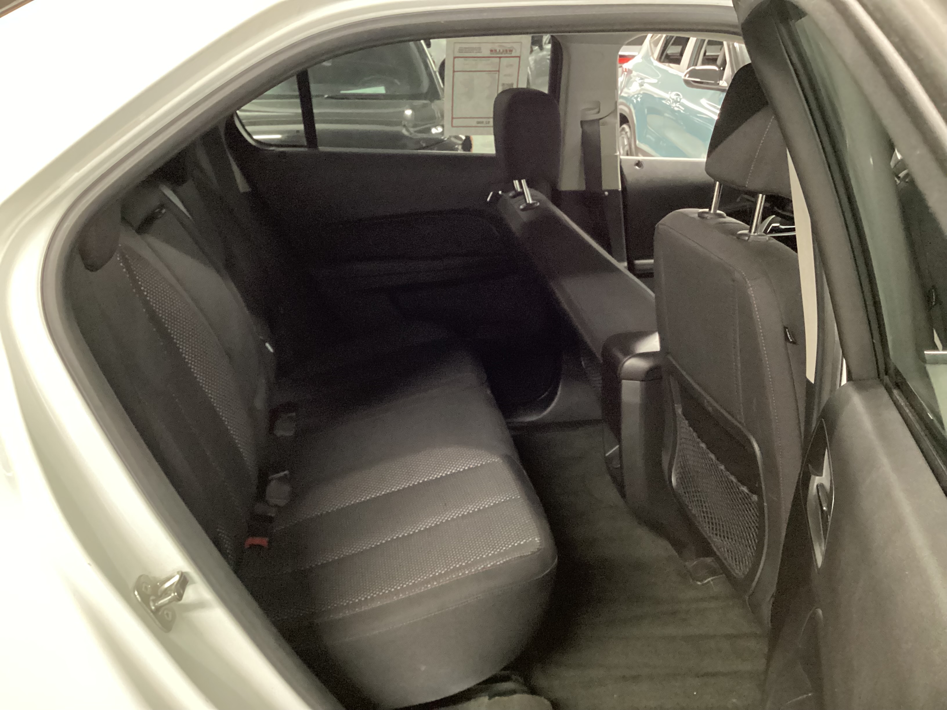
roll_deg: -0.2
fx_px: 848
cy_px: 355
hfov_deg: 58.4
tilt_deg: -23.2
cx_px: 474
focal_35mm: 31
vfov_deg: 45.4
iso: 800
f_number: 2.4
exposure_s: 1/17
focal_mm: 3.3
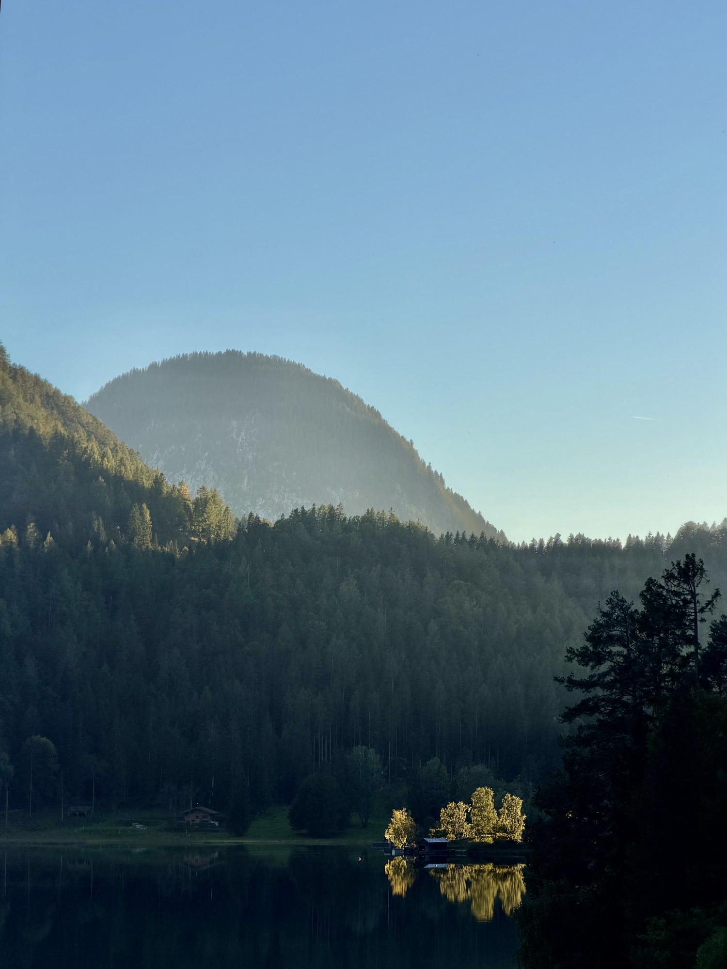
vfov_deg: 19.6
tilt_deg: +5.1
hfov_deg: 14.8
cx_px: 364
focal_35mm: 100
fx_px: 2800
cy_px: 484
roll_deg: +1.9
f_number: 2.8
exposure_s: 1/638
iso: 32
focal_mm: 16.89
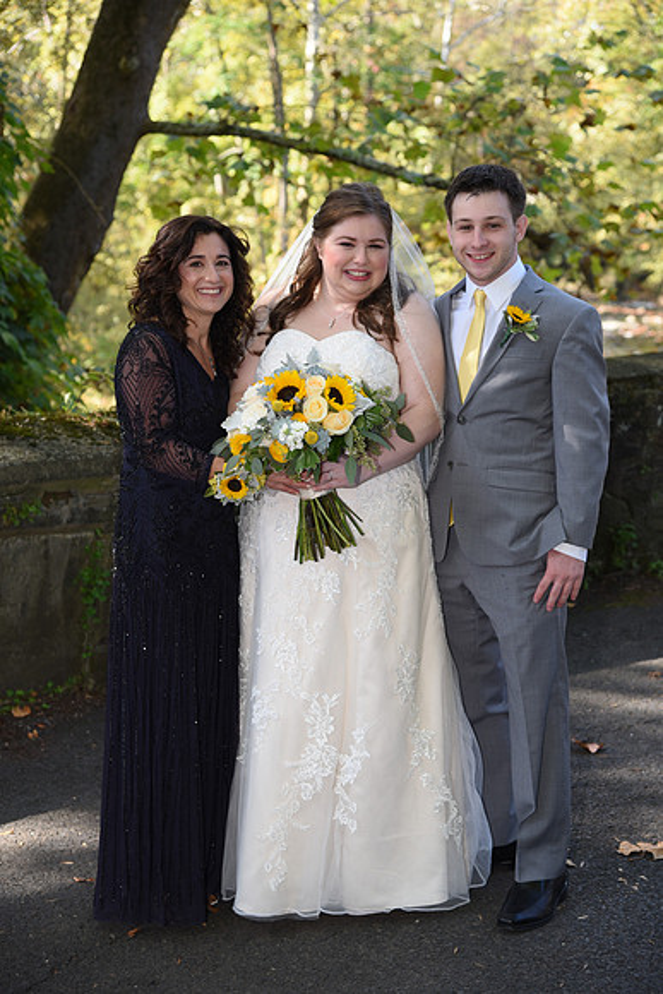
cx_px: 332
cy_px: 497
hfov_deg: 20.6
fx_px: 1822
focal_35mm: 66
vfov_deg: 30.5
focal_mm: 66
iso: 400
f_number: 4.5
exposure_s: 1/200
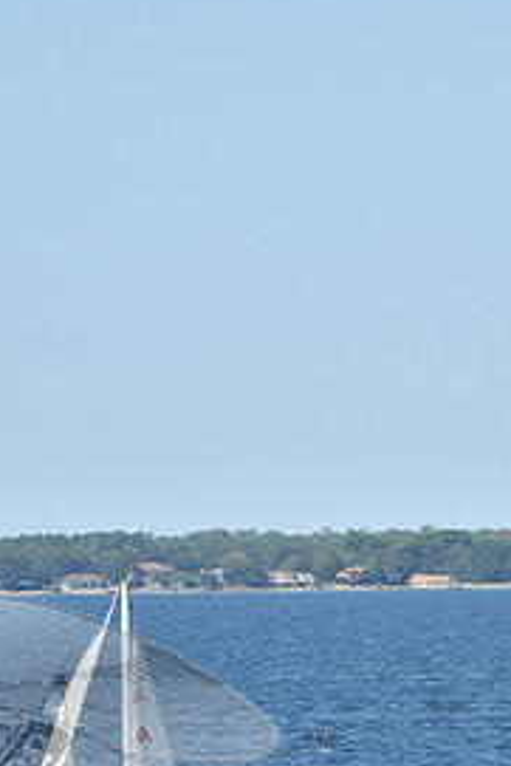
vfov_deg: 4.1
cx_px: 114
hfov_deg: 2.8
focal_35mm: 497
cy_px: 732
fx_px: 10569
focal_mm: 155
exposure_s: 1/1000
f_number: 9.5
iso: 400
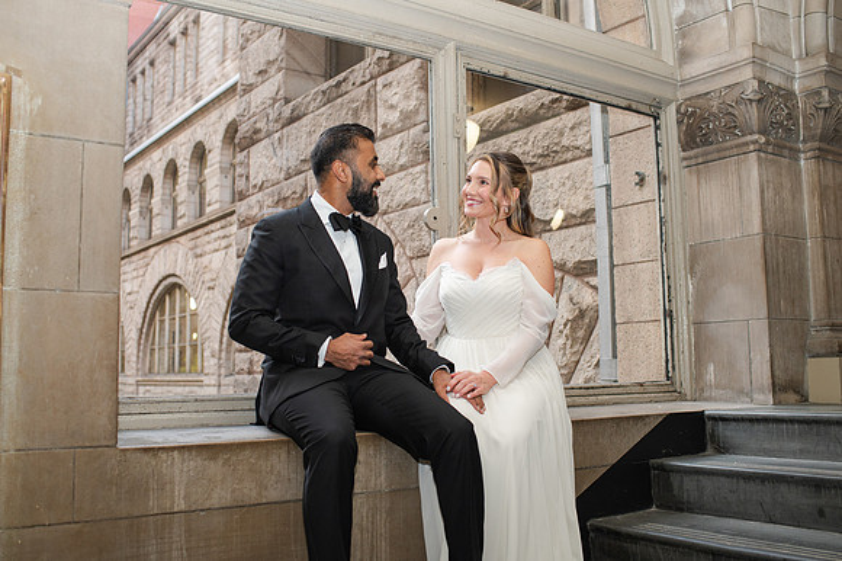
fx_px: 861
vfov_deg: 36.0
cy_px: 274
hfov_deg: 52.1
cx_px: 411
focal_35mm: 37
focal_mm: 35
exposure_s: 1/200
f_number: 3.5
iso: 1000
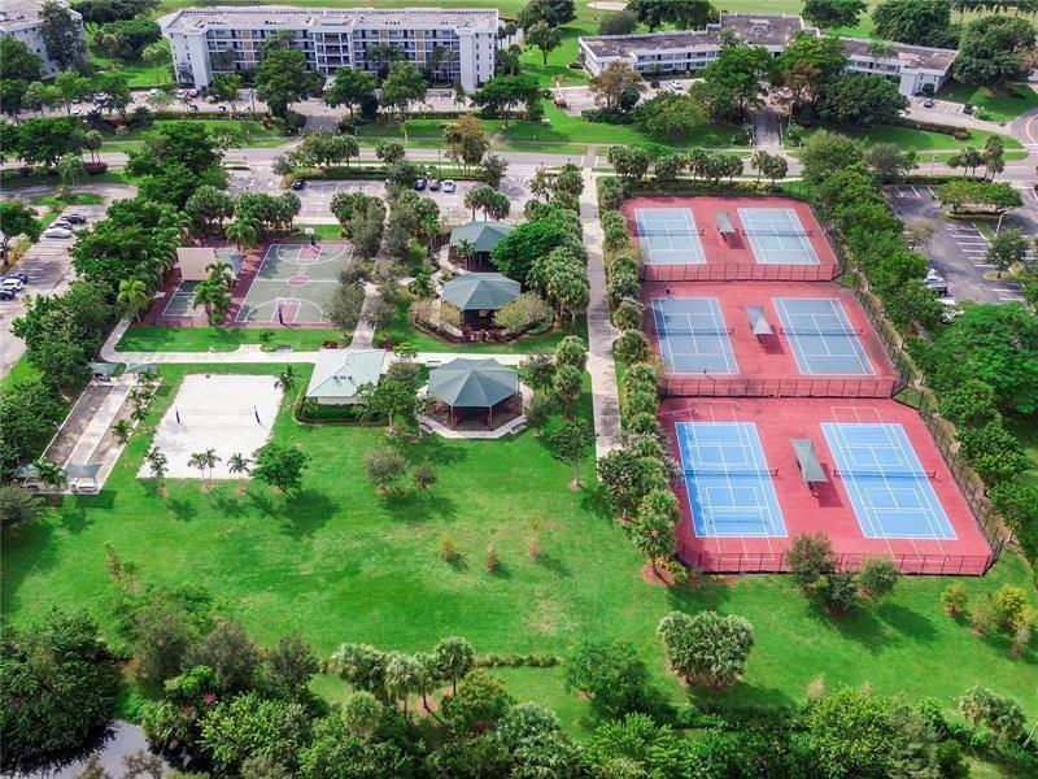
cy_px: 390
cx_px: 519
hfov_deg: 51.4
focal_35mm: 36
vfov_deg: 39.7
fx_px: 1080
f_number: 3.3
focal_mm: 6.21
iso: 100
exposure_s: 1/400
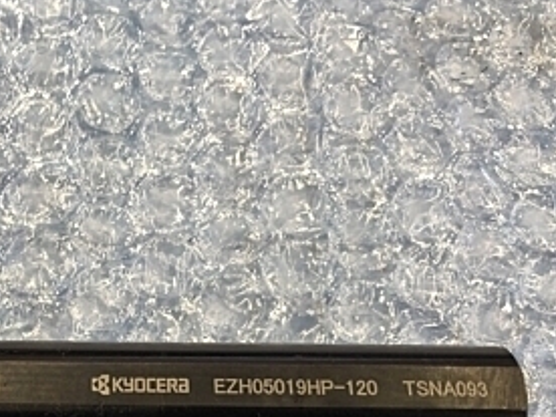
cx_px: 48
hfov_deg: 28.6
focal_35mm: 65
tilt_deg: -70.4
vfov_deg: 21.8
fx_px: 1044
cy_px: 411
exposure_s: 1/30
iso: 25
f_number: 1.8
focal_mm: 3.99
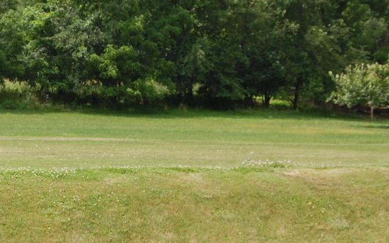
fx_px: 2078
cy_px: 160
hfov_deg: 10.6
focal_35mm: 196
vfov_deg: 6.7
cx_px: 57
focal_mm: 40
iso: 200
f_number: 10
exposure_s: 1/400
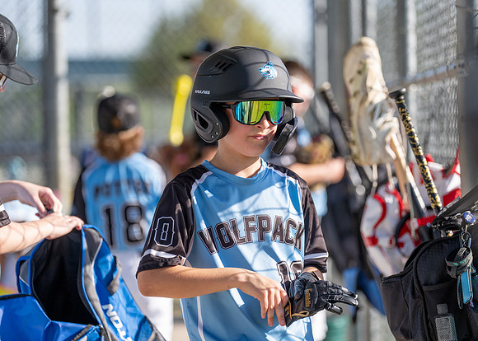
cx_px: 239
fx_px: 1953
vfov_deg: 10.0
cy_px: 170
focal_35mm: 144
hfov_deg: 14.0
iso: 320
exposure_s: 1/2500
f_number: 2.8
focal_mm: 137
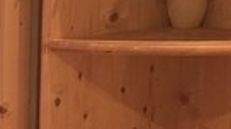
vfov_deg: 6.3
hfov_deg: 11.0
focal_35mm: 189
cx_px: -110
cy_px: 219
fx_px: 1156
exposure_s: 1/100
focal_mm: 6.3
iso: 1000
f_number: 1.7
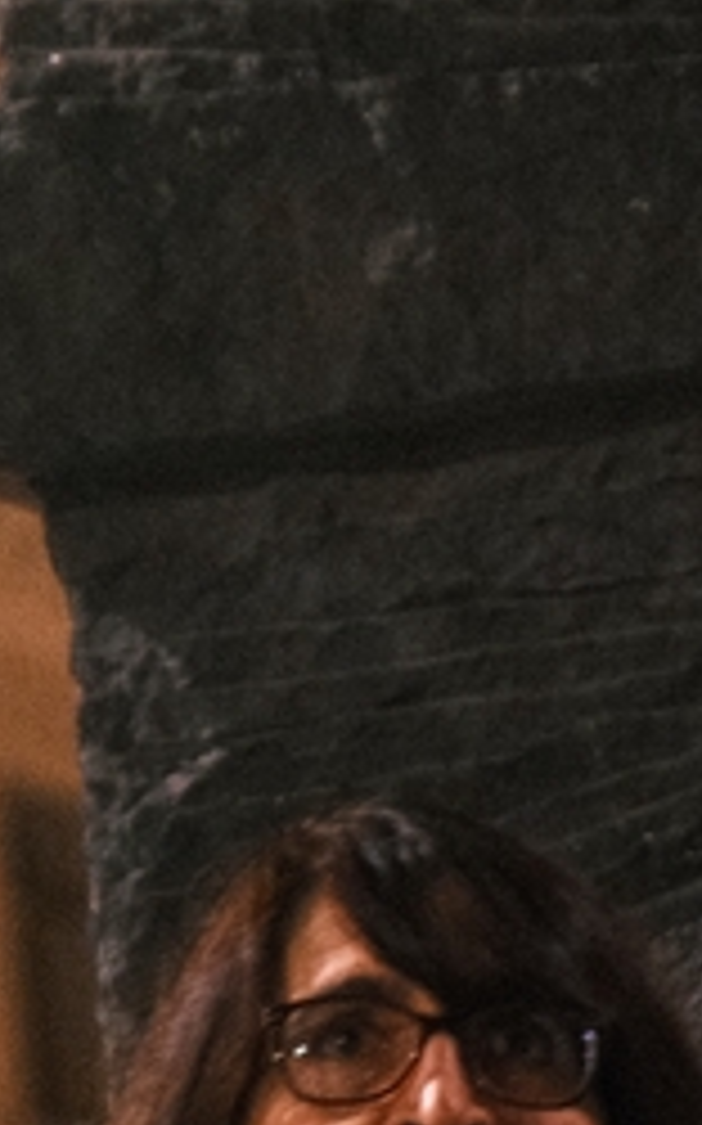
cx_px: 1440
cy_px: 1264
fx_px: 14189
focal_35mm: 463
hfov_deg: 2.8
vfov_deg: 4.5
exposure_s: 1/40
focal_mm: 70
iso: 6400
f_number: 2.8
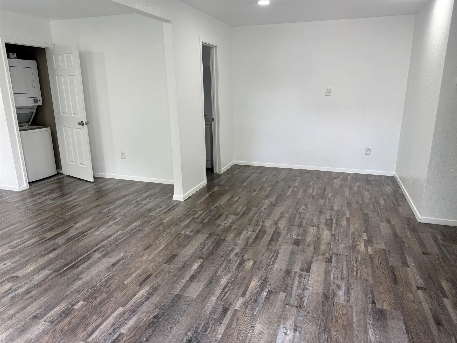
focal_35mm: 24
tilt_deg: -14.7
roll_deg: +1.1
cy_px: 172
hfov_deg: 71.6
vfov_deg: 56.8
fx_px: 317
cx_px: 228
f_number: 1.78
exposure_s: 1/121
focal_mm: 6.76
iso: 80
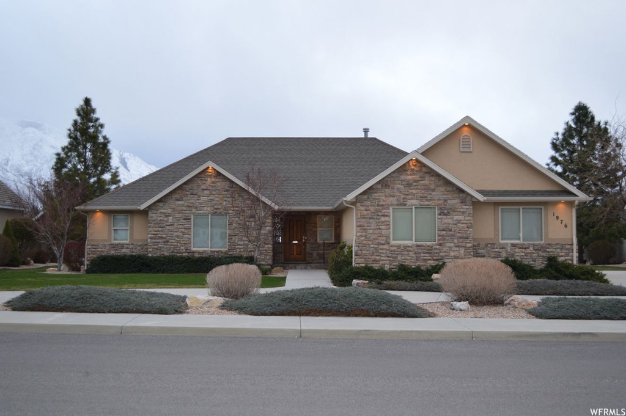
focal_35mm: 39
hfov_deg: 49.6
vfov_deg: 34.2
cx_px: 313
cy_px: 208
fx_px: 678
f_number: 4.2
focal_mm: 26
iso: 400
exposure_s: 1/125
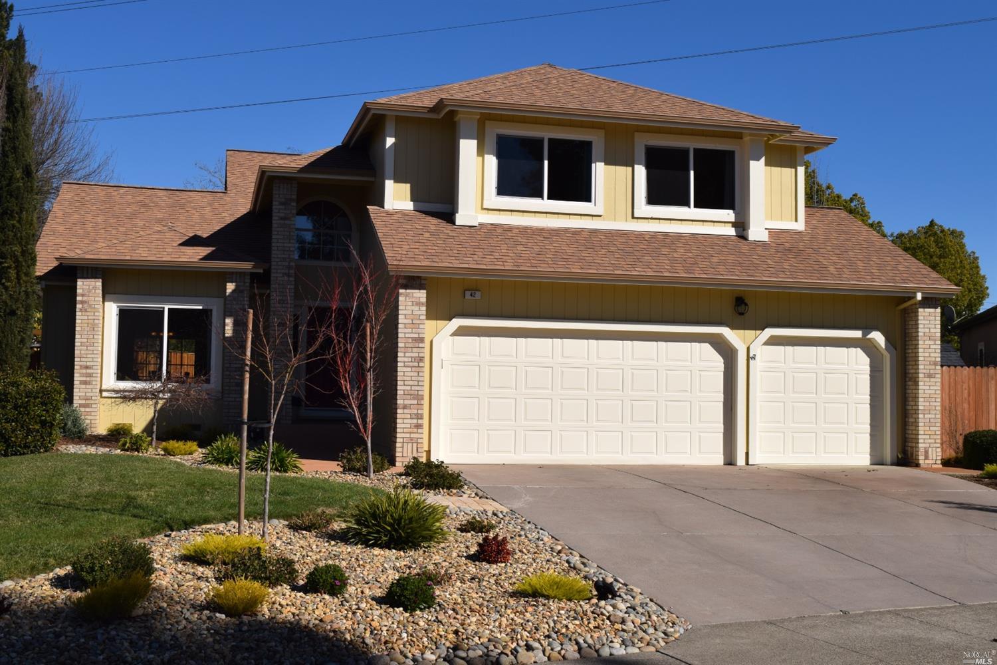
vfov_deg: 30.8
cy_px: 332
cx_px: 498
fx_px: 1205
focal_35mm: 44
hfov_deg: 45.0
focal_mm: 29
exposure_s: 1/200
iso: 100
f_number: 14
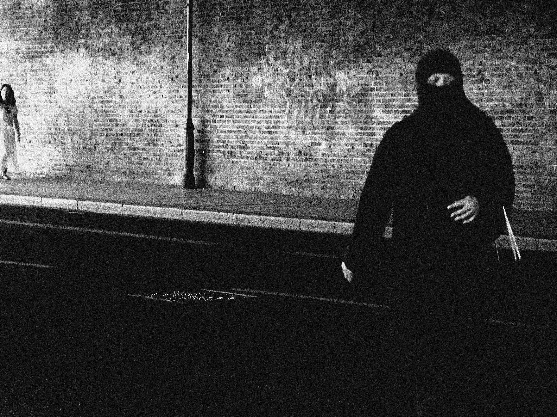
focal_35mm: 116
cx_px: 187
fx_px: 1866
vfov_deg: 12.8
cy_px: 206
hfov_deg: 16.9
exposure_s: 1/30
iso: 180
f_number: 4
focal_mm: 18.1
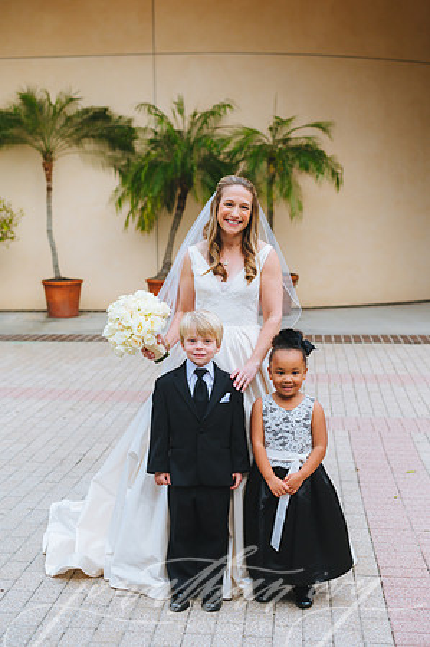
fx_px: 898
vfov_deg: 39.6
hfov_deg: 26.9
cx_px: 215
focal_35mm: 50
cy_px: 324
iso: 1000
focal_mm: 50
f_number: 3.2
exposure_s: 1/640
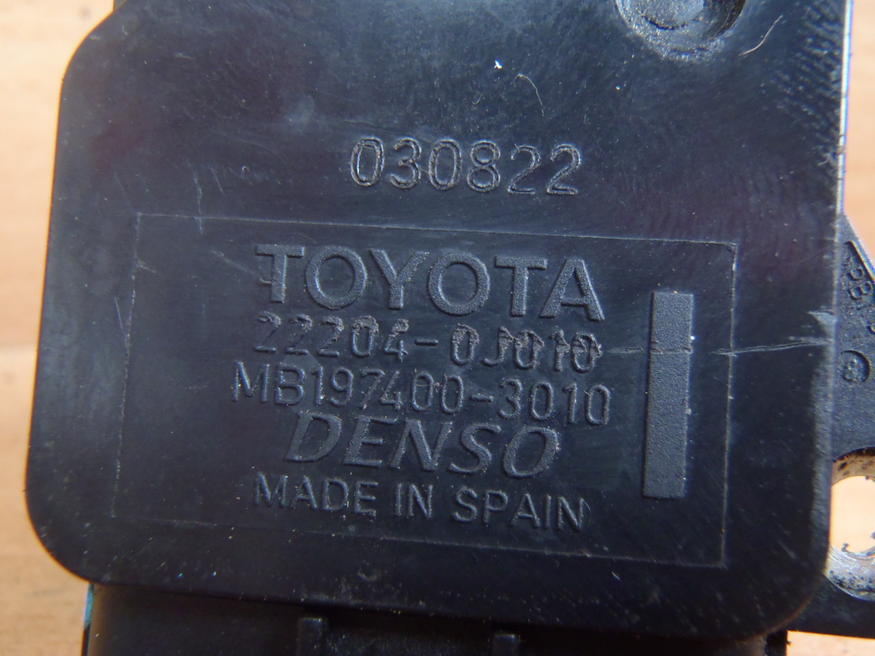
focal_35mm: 37
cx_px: 438
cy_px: 328
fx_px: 935
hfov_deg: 50.1
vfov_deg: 38.7
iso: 320
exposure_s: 1/4
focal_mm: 6.64
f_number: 4.7
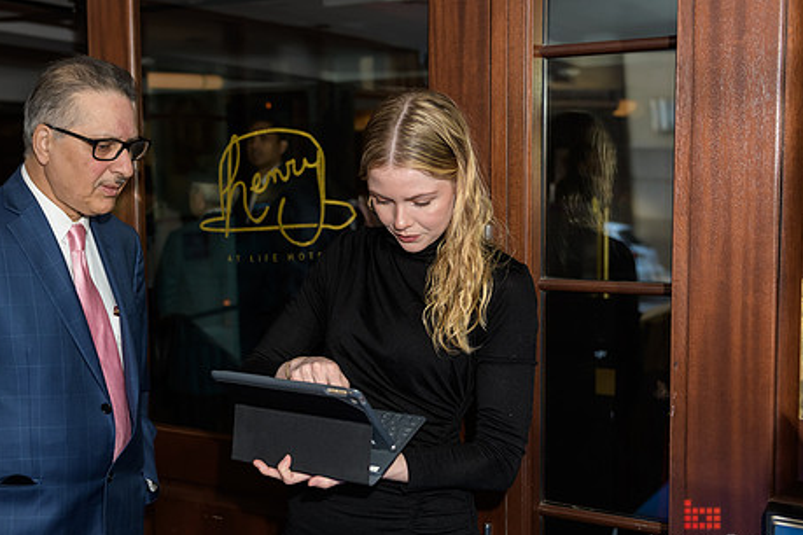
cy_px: 253
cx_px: 301
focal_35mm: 48
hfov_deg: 40.8
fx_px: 1071
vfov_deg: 28.1
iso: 1000
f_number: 3.2
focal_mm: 38
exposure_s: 1/100
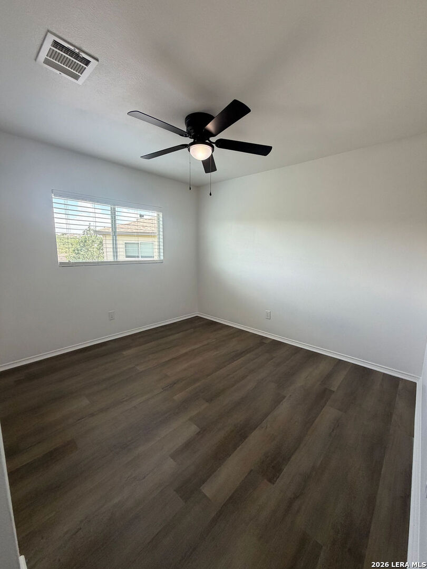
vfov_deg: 102.1
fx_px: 230
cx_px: 214
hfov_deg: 85.7
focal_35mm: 14
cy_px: 284
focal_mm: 2.22
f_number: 2.2
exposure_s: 1/120
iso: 160
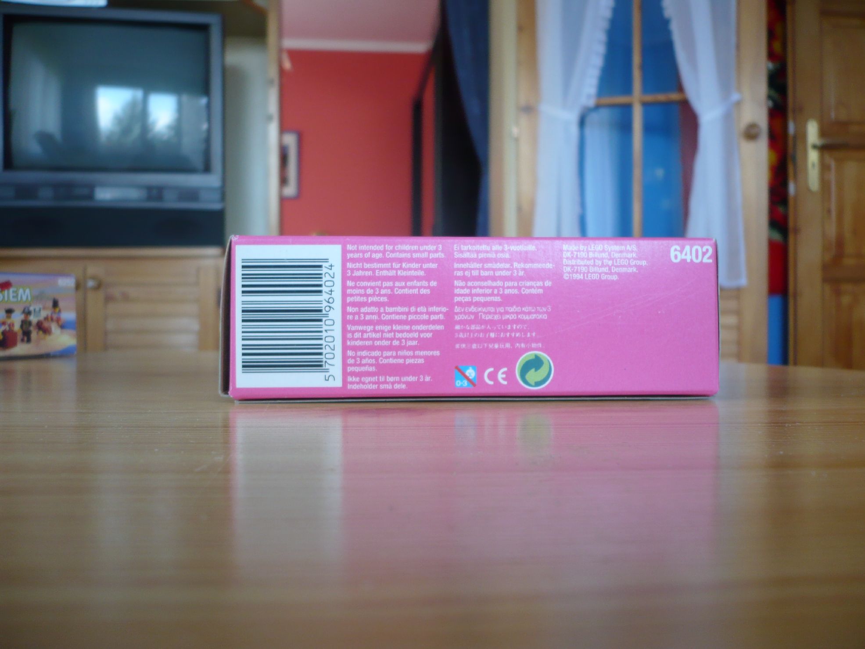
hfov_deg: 52.6
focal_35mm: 35
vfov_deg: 40.7
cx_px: 432
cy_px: 324
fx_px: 875
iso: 100
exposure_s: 1/30
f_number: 2.8
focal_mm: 5.8
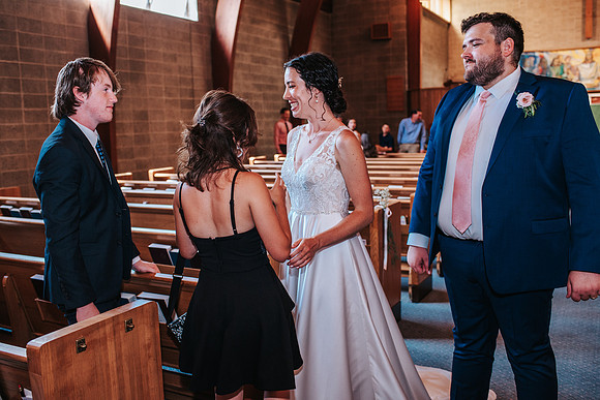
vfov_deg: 37.9
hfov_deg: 54.4
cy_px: 200
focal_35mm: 35
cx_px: 300
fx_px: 583
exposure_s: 1/125
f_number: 3.2
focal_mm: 35
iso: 1000
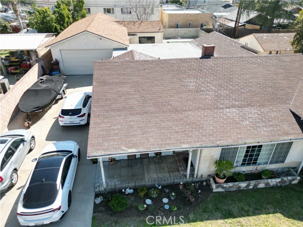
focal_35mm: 24
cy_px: 114
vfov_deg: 56.8
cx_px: 152
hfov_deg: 71.6
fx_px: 210
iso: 200
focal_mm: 6.72
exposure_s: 1/1600
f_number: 1.7
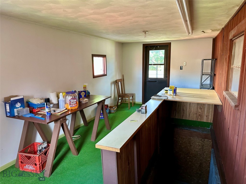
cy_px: 92
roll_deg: +0.6
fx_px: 171
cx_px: 123
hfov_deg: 71.6
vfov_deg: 56.8
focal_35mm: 24
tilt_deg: -9.8
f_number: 1.78
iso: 320
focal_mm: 6.86
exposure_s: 1/60
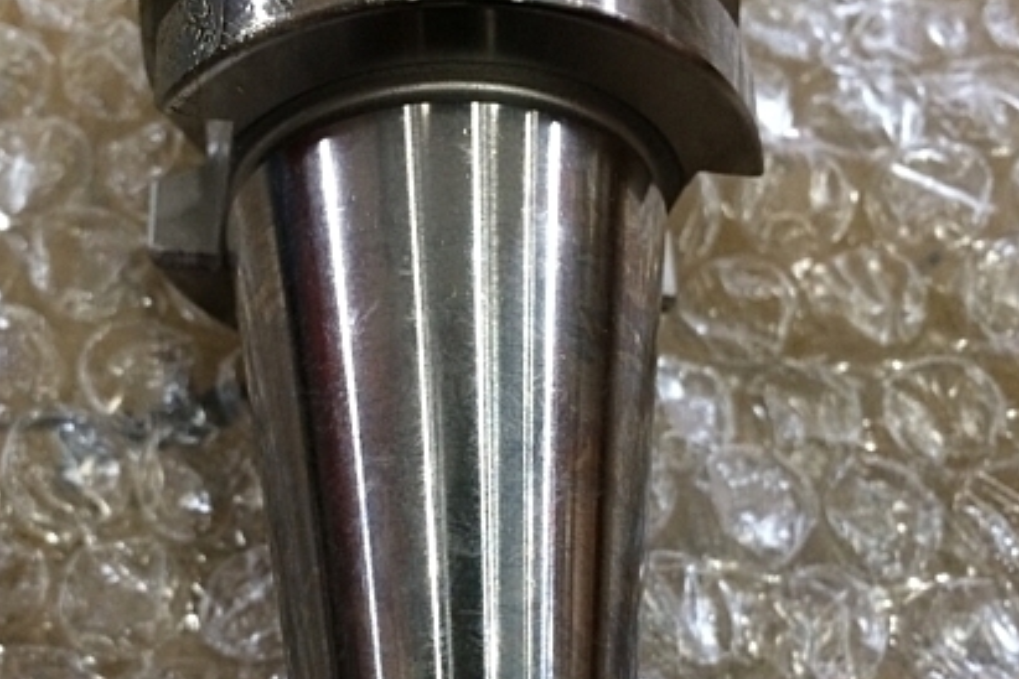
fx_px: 1330
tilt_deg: -66.3
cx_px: 429
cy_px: 483
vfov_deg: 28.3
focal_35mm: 47
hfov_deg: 41.8
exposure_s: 1/30
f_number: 2.2
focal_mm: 4.15
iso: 160
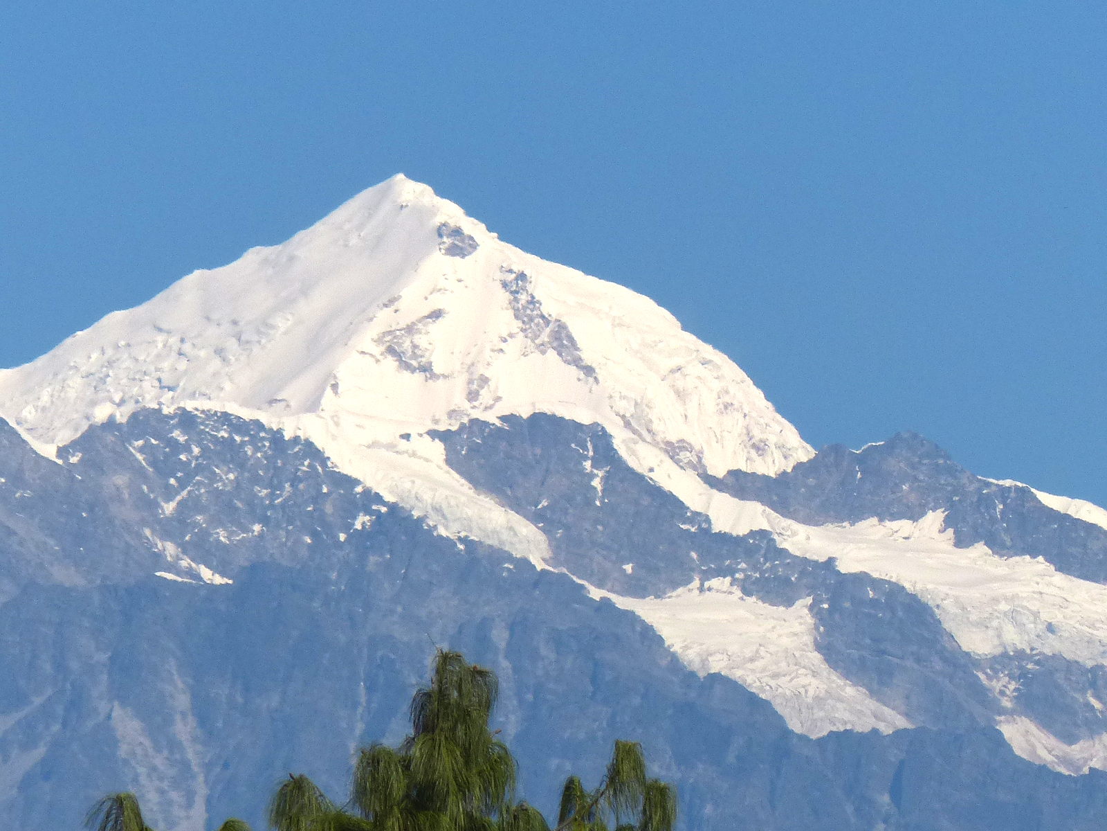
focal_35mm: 971
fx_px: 31052
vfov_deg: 1.5
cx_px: 554
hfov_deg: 2.0
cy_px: 416
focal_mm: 108
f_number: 5.6
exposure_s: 1/1600
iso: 100
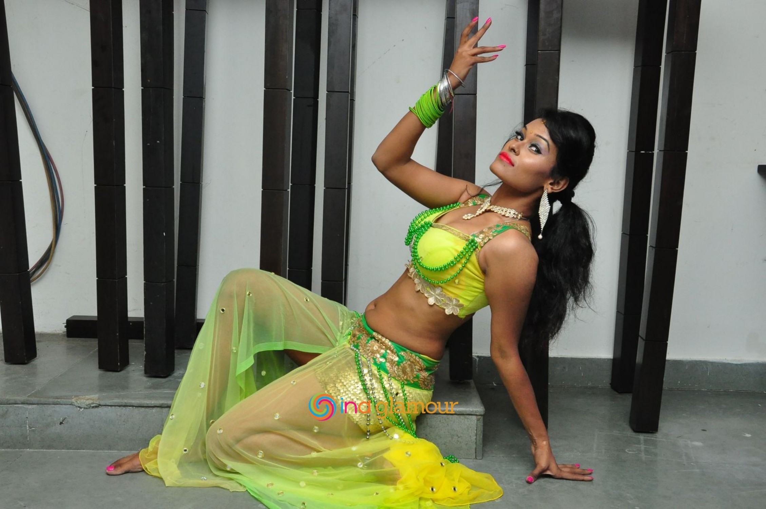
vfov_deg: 35.4
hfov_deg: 51.3
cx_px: 383
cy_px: 254
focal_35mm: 38
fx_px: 797
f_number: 10
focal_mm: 25
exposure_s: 1/125
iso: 1600
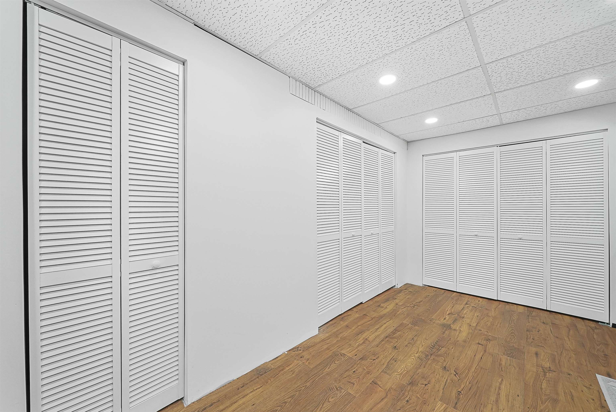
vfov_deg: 85.5
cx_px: 308
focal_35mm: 13
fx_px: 223
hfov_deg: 108.3
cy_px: 206
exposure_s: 1/4
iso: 2000
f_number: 10
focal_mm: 13
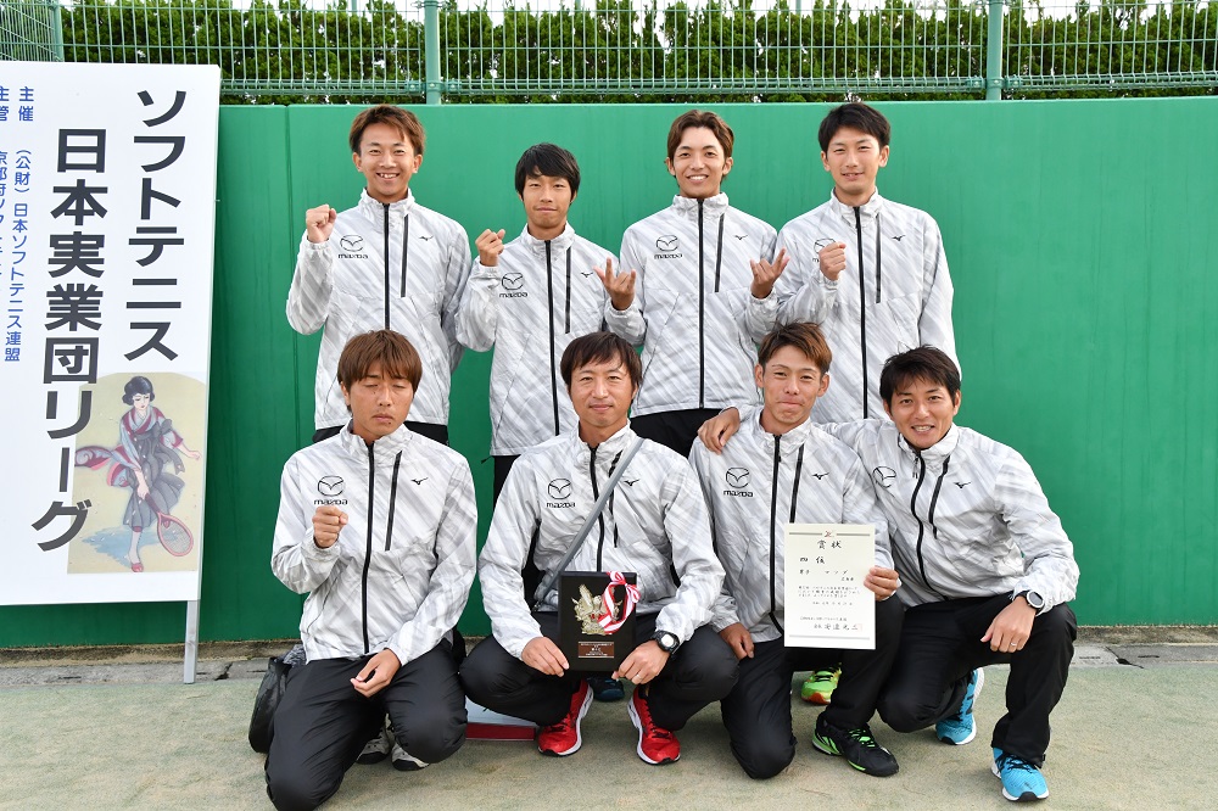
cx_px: 609
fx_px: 1319
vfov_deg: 34.2
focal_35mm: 39
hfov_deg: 49.6
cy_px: 406
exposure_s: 1/400
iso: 1000
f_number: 10
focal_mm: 26
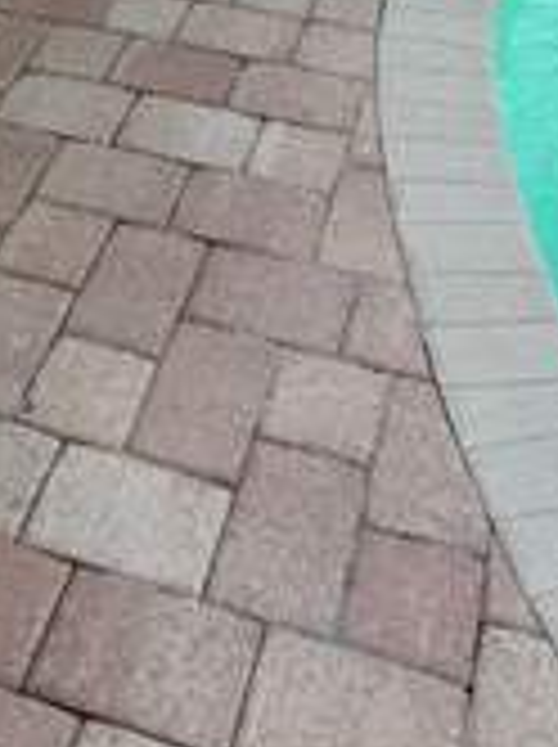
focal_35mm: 58
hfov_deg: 25.0
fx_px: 1250
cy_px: -99
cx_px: 184
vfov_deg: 29.6
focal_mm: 6.76
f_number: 1.78
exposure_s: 1/1337
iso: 100
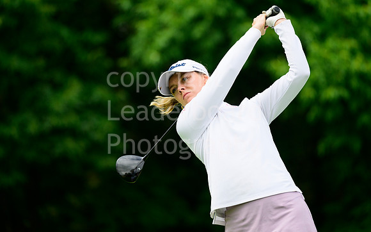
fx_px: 3014
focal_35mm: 298
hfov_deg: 7.0
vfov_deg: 4.4
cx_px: 177
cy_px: 103
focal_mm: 280
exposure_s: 1/2000
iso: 1000
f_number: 5.3
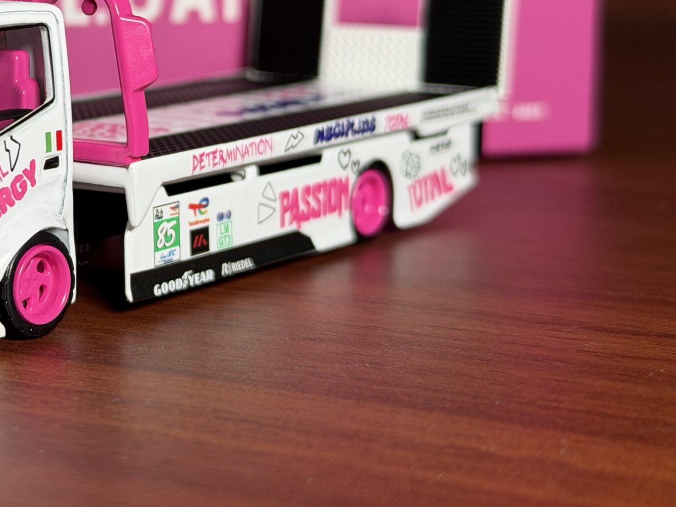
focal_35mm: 90
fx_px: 1758
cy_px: 126
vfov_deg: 16.3
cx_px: 50
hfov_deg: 21.2
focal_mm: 6.76
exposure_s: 1/121
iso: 50
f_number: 1.78
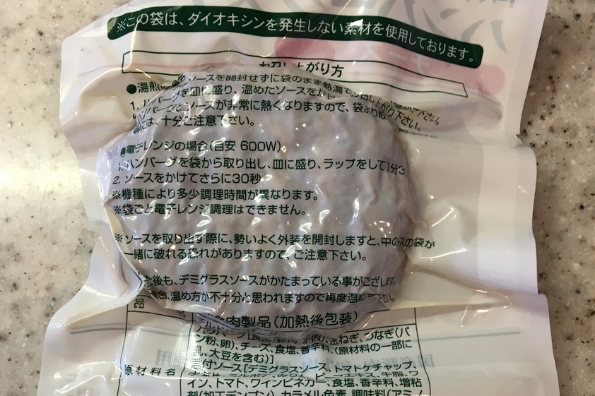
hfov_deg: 45.4
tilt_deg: -79.0
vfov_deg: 30.5
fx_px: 711
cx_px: 295
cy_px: 308
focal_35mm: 43
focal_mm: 4.15
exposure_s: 1/30
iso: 64
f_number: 2.2
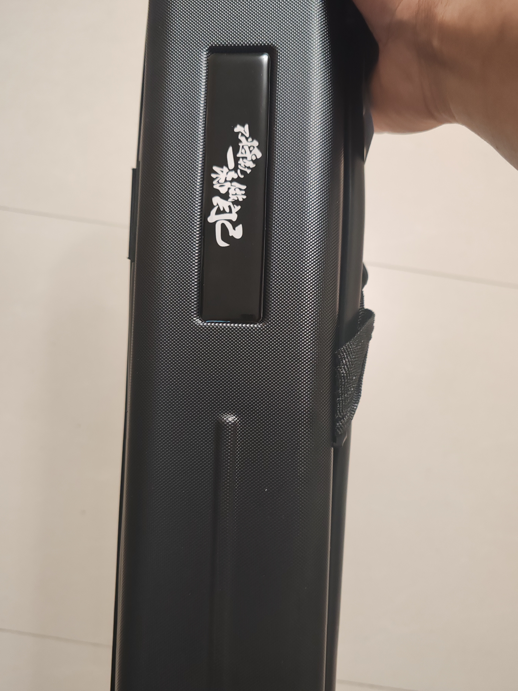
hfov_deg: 51.4
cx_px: 259
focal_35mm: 27
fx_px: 539
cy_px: 346
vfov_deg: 65.3
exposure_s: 1/50
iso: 1600
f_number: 1.9
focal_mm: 6.12
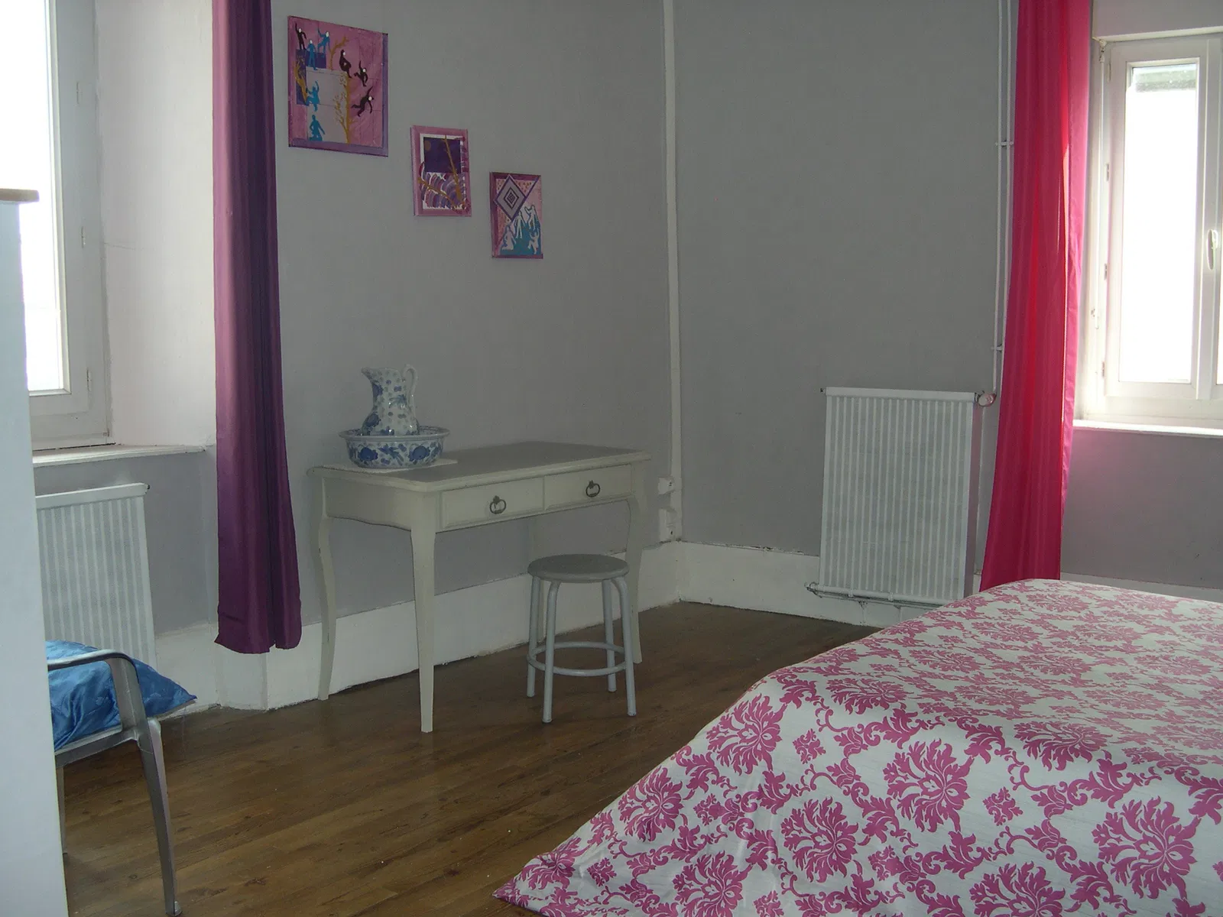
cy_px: 458
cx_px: 612
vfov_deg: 37.7
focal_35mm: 38
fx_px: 1343
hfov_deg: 49.0
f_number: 2.8
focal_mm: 8
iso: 125
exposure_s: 1/60
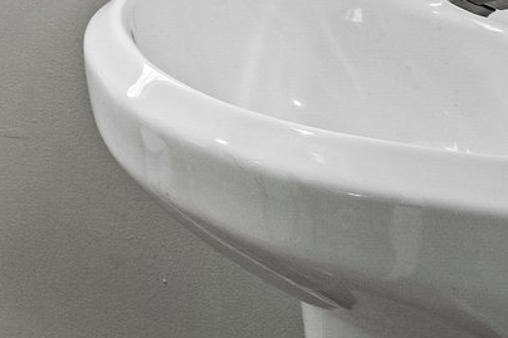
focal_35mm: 76
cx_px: -658
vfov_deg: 14.4
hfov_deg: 15.9
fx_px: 1072
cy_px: -371
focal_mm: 10
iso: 100
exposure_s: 1/40
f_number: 8
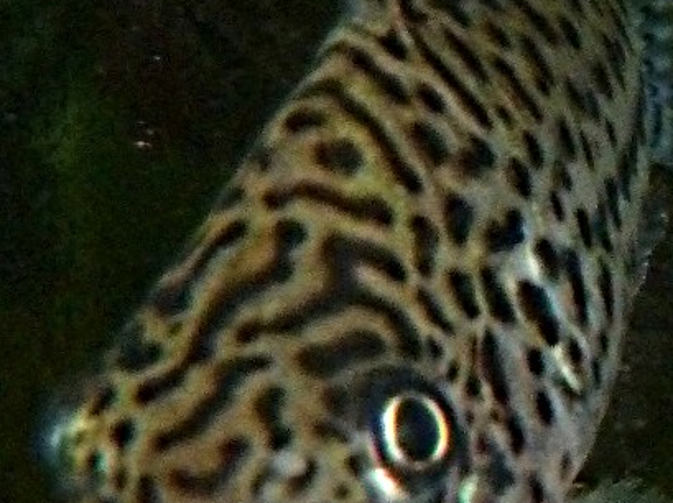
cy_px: 294
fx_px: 2739
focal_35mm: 141
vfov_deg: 10.5
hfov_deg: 13.6
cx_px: 791
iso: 400
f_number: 4.5
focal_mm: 7.9
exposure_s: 1/30
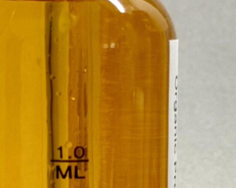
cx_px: 51
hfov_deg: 10.0
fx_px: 1341
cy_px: 156
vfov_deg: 8.0
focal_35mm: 192
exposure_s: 1/100
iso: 50
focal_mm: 6.76
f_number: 1.78
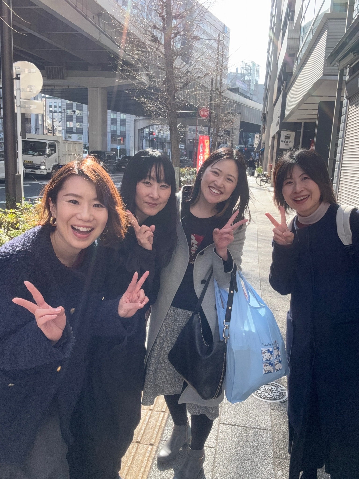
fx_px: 415
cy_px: 240
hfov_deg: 46.8
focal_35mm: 30
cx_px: 180
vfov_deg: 60.0
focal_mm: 2.69
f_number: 1.9
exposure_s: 1/338
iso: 25
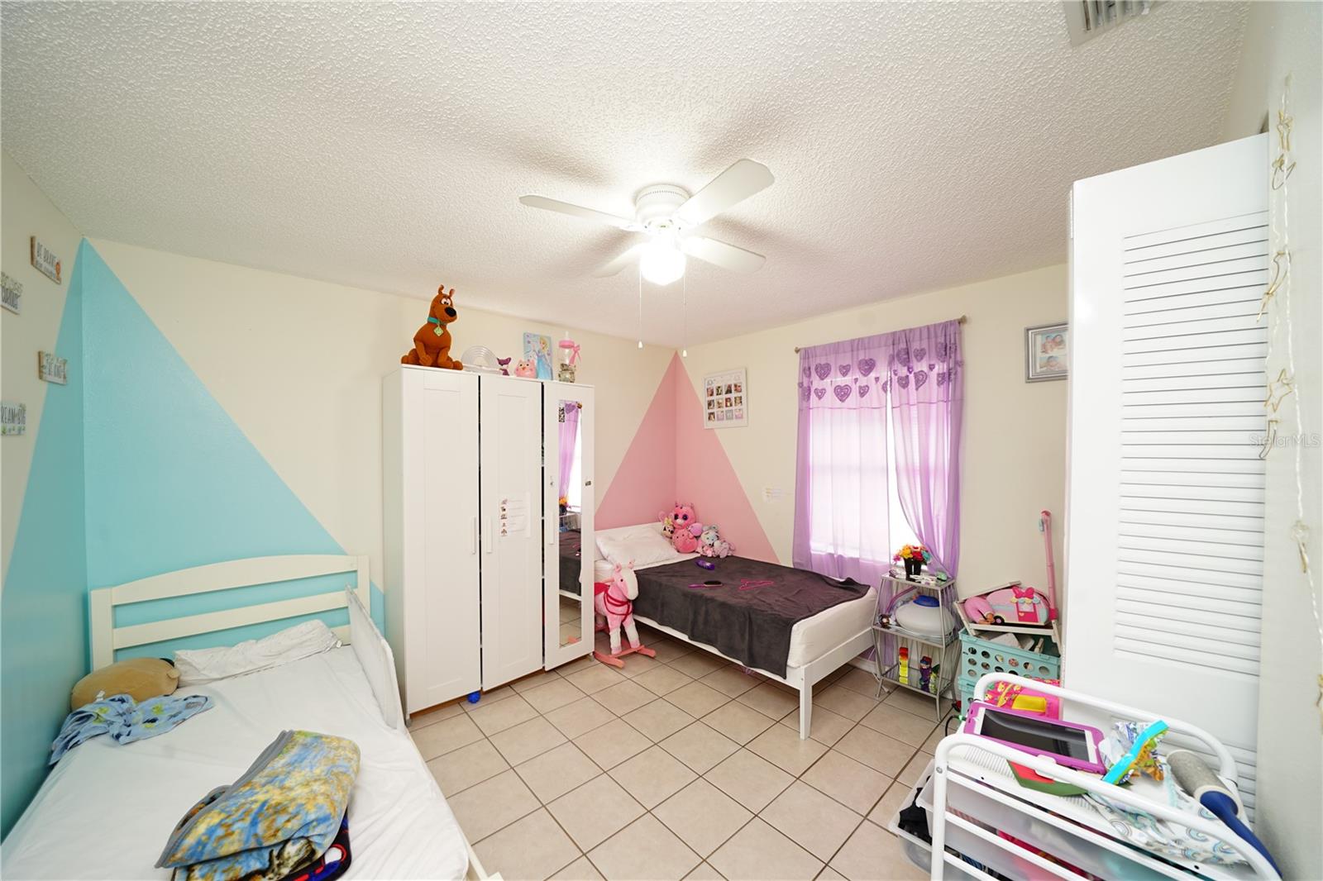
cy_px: 440
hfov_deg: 112.6
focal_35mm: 12
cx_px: 662
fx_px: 441
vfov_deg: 90.0
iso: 100
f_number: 6.3
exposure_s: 1/2.5
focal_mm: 12
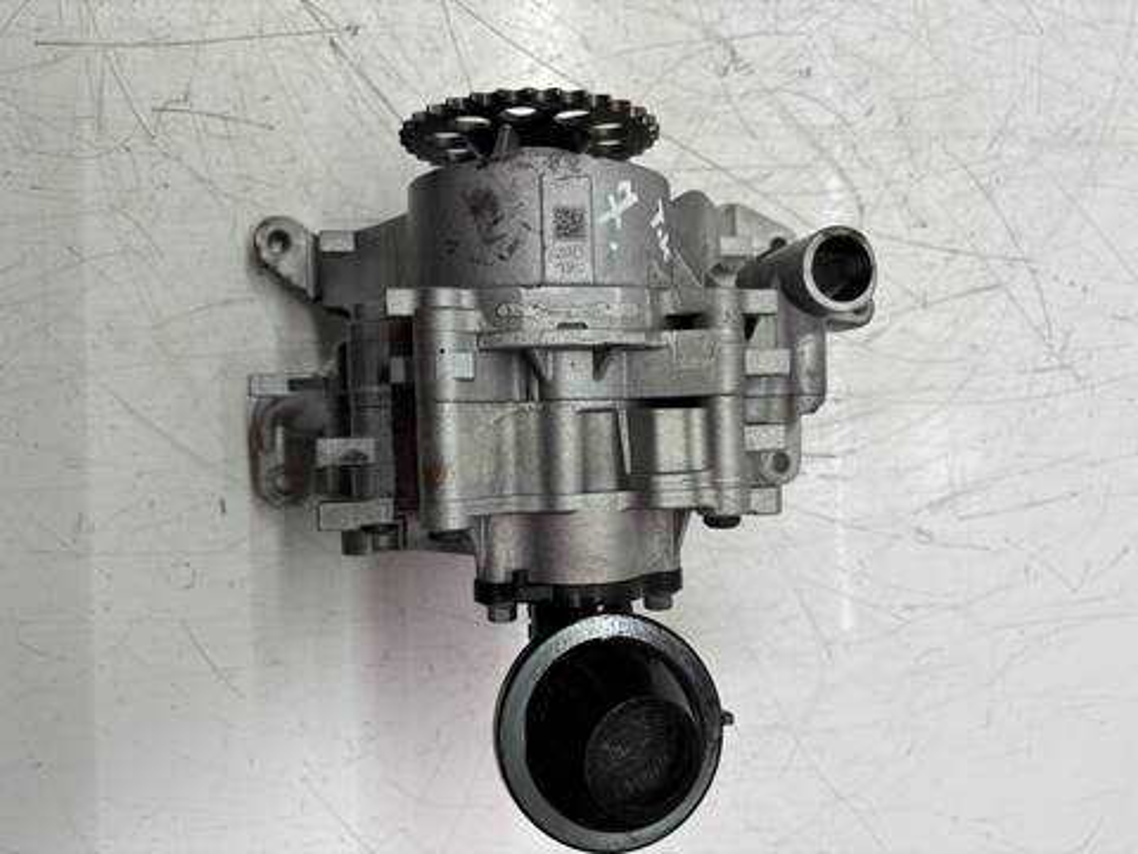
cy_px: 427
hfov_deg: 67.3
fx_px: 855
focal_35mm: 26
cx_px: 569
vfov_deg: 53.1
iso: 40
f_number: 1.6
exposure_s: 1/161
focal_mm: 5.96
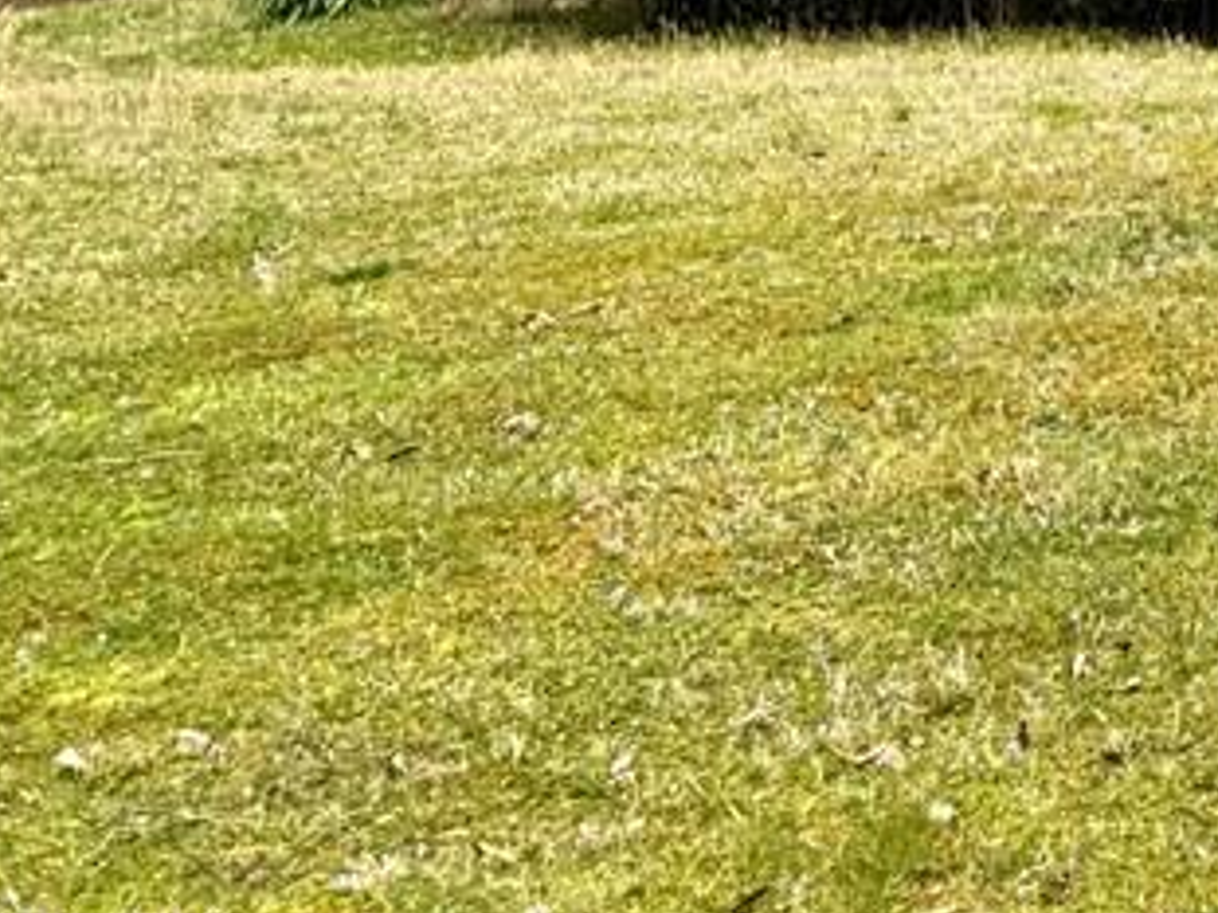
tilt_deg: +14.3
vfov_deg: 16.6
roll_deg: -0.2
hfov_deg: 20.3
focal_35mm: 79
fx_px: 2779
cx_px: 1958
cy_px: -537
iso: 80
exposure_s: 1/4049
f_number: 1.78
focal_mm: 6.76
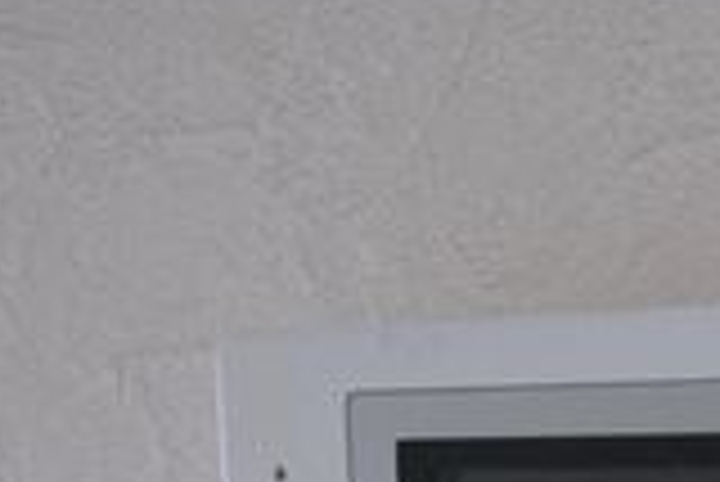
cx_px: 792
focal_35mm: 66
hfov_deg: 27.8
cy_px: 829
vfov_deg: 17.4
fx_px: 1321
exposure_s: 1/80
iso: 800
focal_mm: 11
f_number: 4.8
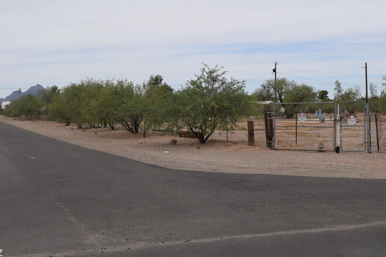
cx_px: 176
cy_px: 108
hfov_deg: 34.7
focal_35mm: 58
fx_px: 618
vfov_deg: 23.5
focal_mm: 31
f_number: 10
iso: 200
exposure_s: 1/400
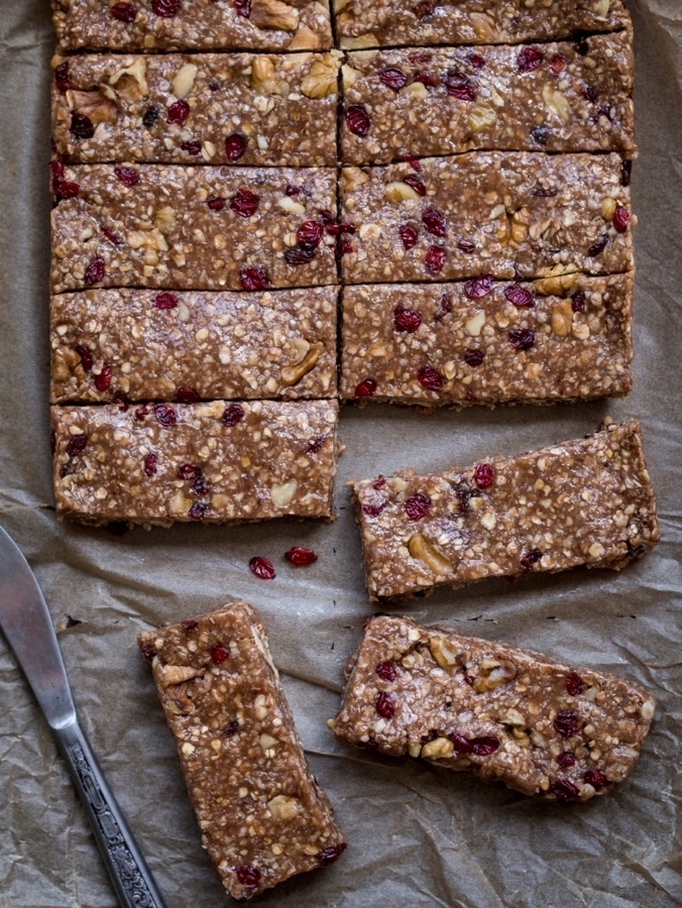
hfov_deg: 16.4
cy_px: 454
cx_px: 341
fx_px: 2362
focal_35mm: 90
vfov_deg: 21.8
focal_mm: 45
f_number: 3.5
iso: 200
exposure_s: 1/400
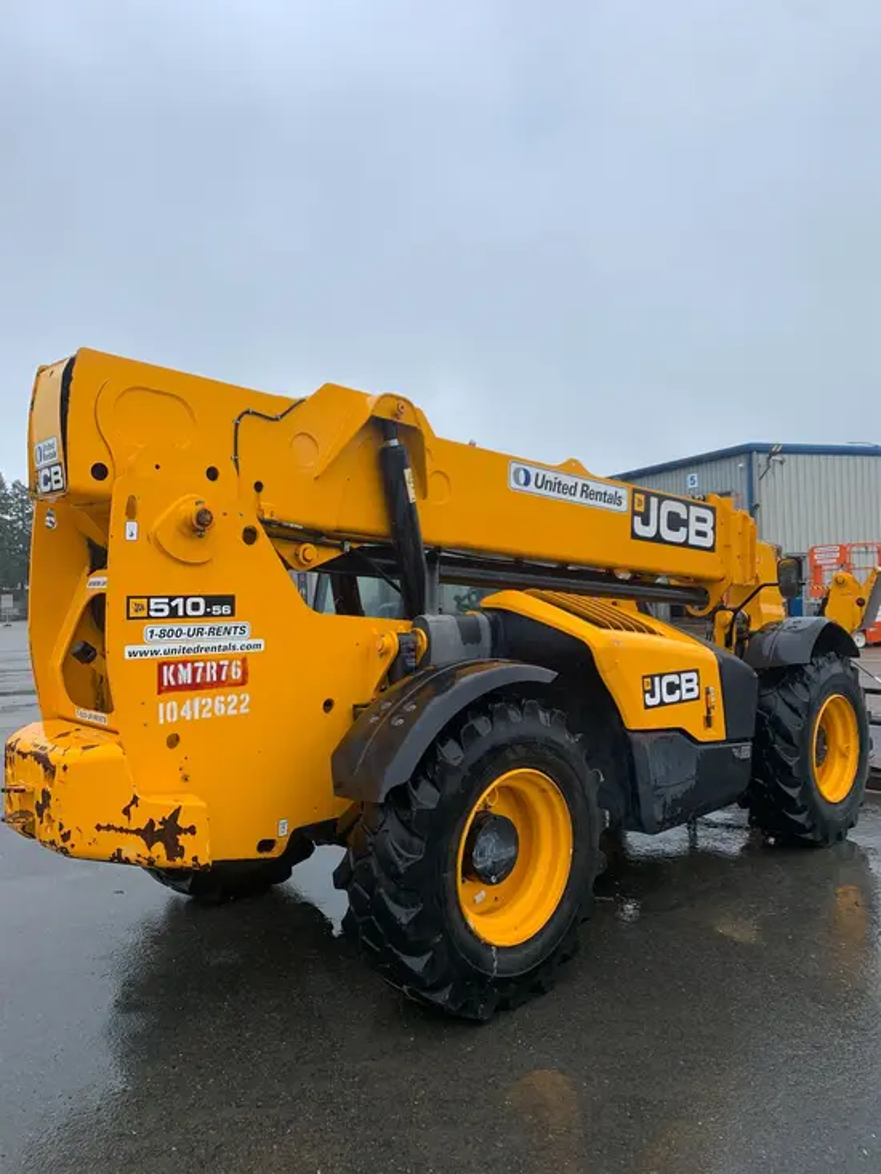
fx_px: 882
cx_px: 440
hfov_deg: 53.1
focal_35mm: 26
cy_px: 587
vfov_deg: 67.3
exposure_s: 1/459
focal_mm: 4.25
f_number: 1.8
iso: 25
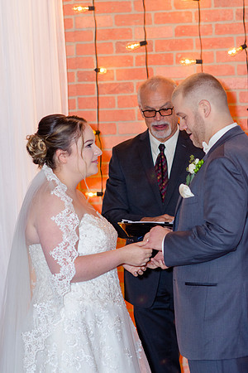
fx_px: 1317
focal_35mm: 128
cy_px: 186
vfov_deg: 16.1
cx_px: 124
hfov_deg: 10.8
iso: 500
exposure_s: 1/160
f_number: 2.5
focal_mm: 85
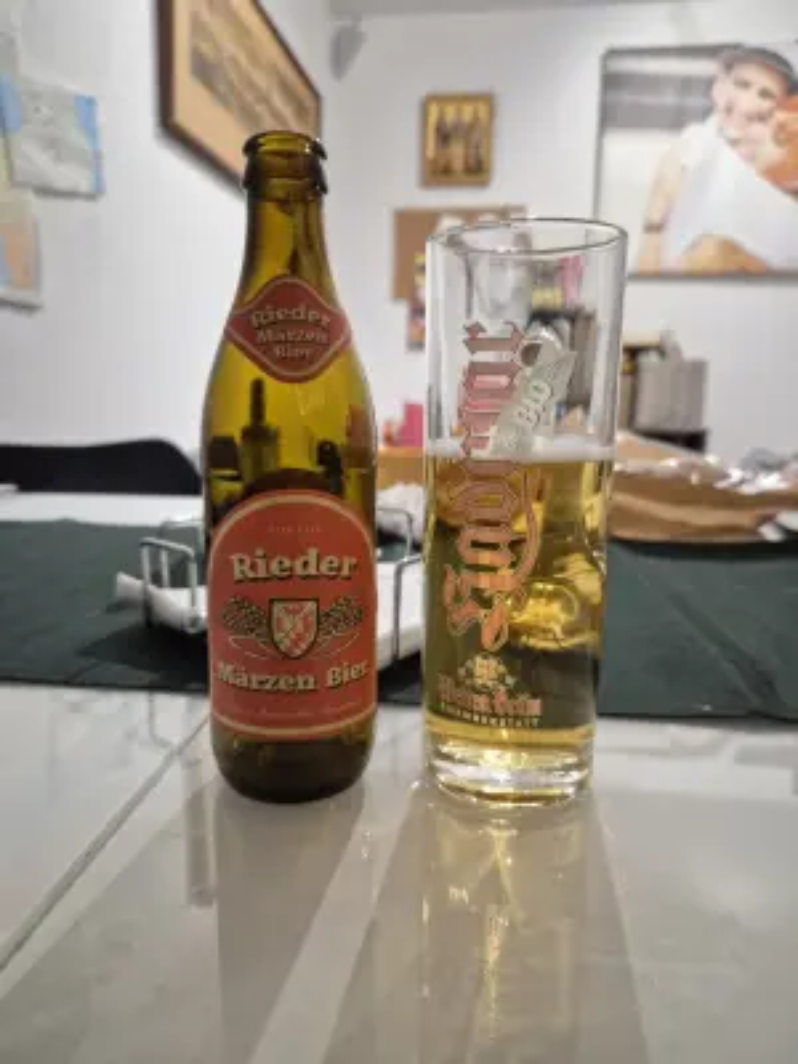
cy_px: 532
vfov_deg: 73.9
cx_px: 399
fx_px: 707
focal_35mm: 23
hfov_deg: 58.9
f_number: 1.8
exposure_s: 1/100
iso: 1600
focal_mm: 5.4
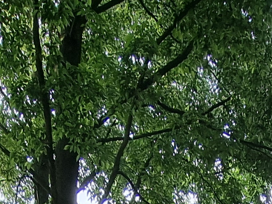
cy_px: 601
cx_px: 227
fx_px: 636
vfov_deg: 11.4
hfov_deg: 23.7
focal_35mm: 81
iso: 50
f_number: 2.2
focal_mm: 2.2
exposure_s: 1/182
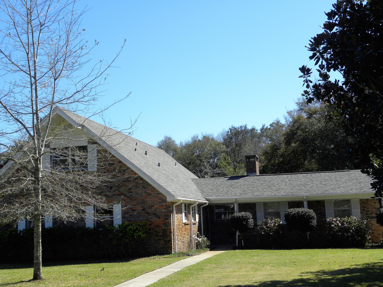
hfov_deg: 36.8
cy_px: 144
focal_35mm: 52
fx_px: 575
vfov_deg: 28.0
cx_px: 192
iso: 64
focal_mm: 9.2
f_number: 5.6
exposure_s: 1/252
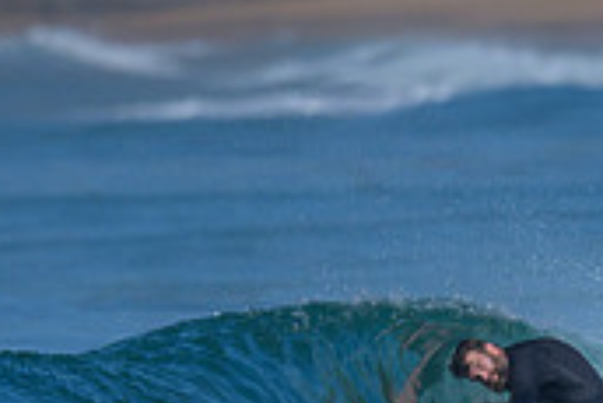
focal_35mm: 3710
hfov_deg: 0.6
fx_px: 62193
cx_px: 558
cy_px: 340
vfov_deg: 0.4
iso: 180
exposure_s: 1/2000
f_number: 6.3
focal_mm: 800
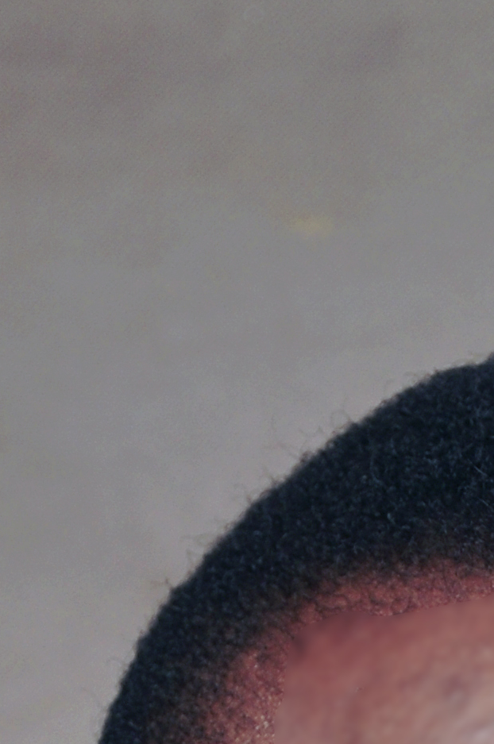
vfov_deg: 6.6
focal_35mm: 302
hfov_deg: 4.5
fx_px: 6234
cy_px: 1609
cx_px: 528
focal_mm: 44
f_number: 5.3
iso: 125
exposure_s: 1/100
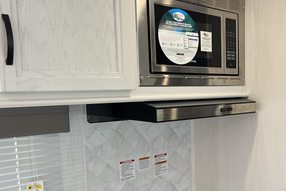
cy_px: 133
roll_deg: +0.8
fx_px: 373
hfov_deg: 40.3
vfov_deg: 28.4
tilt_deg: -5.9
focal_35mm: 47
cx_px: 227
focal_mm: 5.7
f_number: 1.5
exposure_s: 1/121
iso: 64
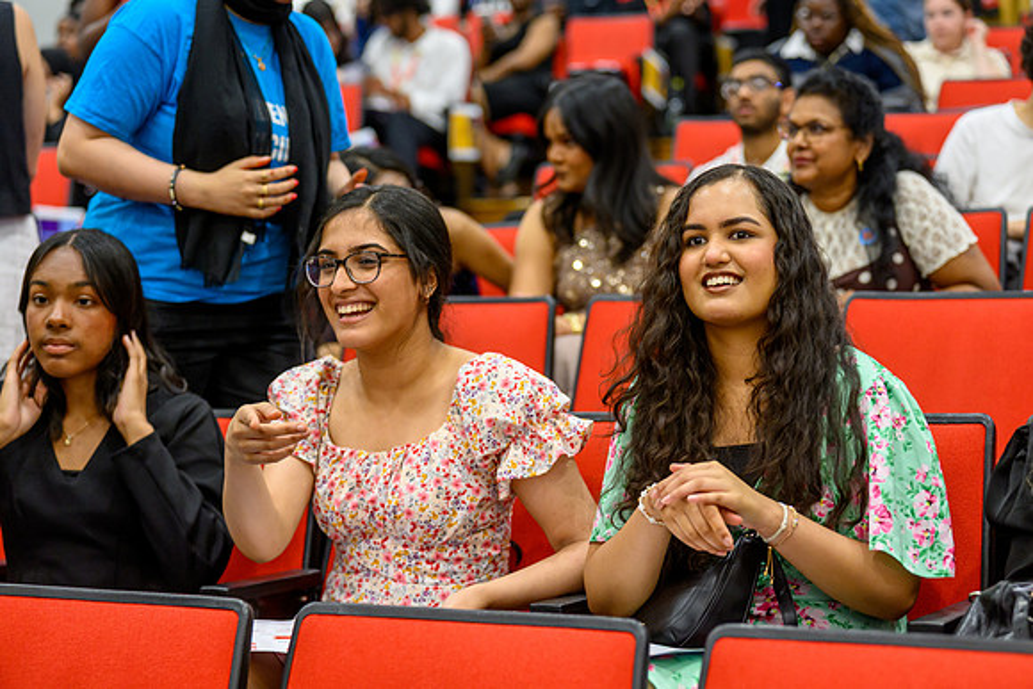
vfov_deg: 17.5
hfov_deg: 26.0
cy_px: 344
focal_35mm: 78
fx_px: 2242
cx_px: 516
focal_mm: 78
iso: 2200
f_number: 2.8
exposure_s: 1/200
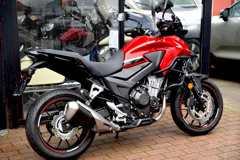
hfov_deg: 32.4
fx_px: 413
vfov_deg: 21.9
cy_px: 80
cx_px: 120
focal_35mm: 62
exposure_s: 1/50
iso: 100
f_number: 2.8
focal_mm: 62
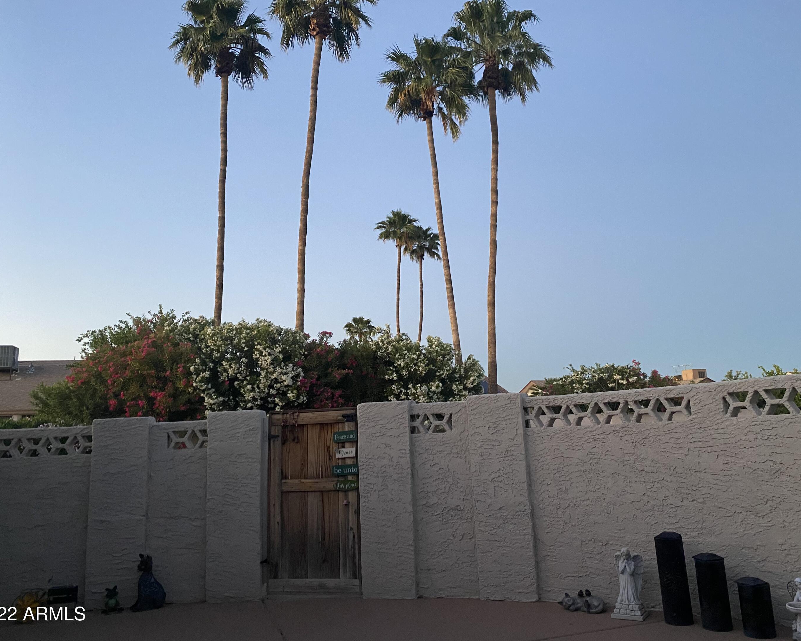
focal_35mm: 28
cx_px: 416
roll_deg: +2.8
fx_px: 664
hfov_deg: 62.2
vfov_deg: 51.5
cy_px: 313
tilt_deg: +9.6
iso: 500
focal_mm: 4.25
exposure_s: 1/40
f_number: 1.8
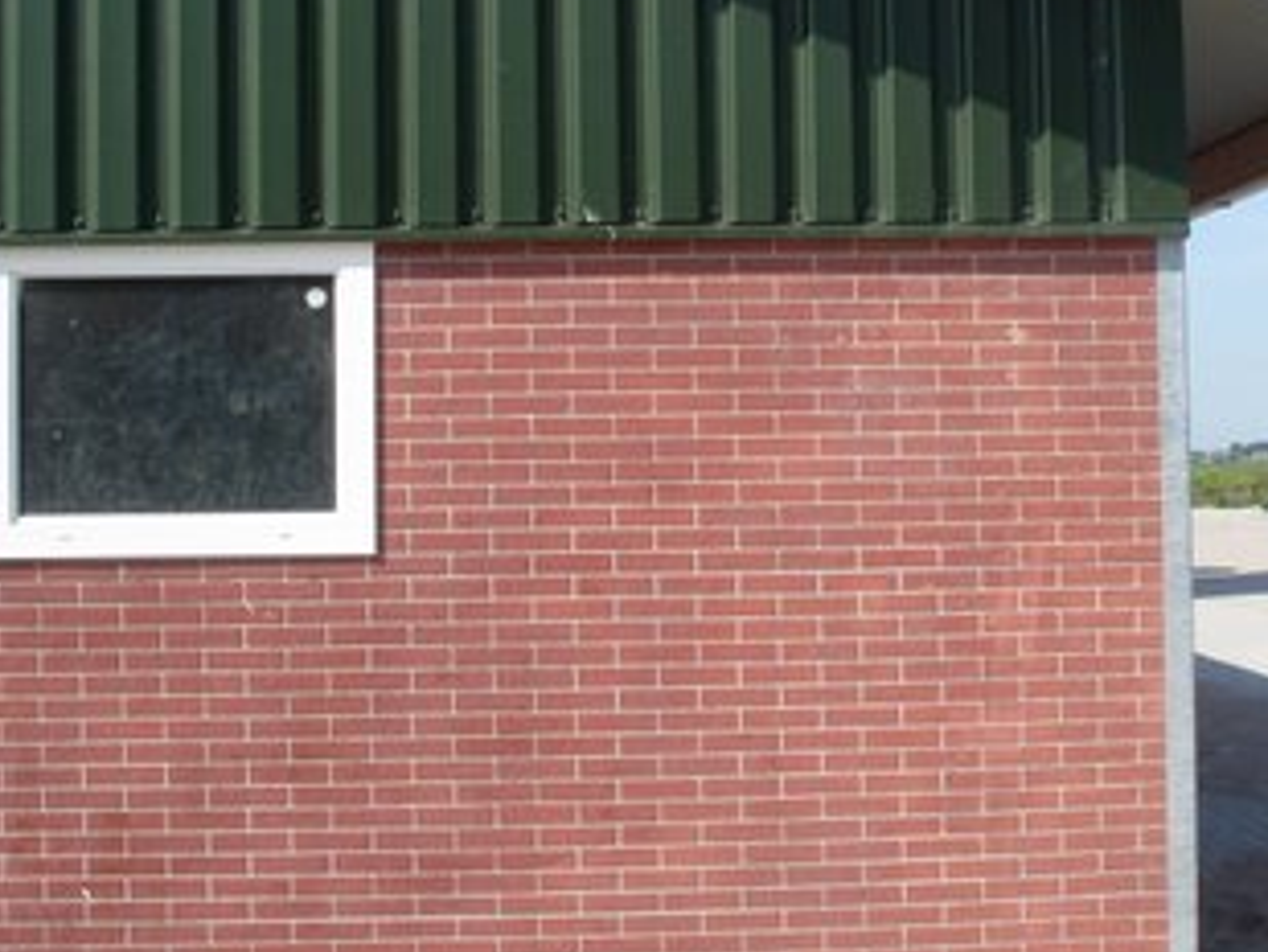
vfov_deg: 24.8
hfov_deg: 32.5
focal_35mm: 59
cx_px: 821
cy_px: 435
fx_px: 2162
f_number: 8.4
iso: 80
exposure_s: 1/180
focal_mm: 6.3
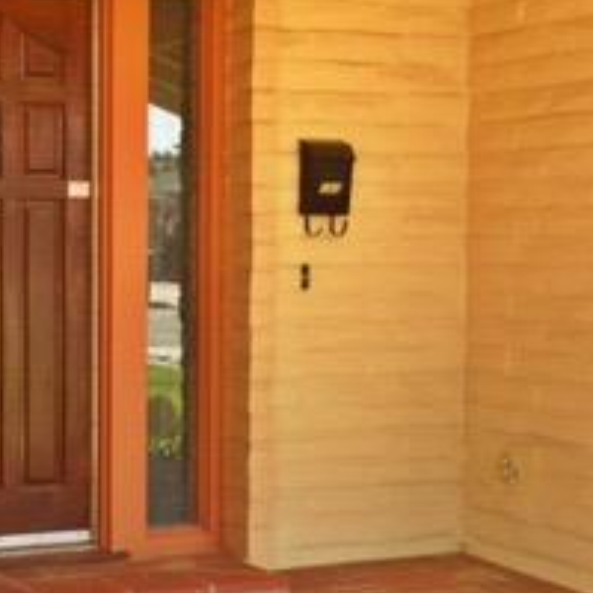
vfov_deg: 21.1
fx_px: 1589
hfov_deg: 20.4
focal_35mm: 82
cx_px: -18
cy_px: 317
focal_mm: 4.15
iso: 32
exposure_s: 1/321
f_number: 2.2
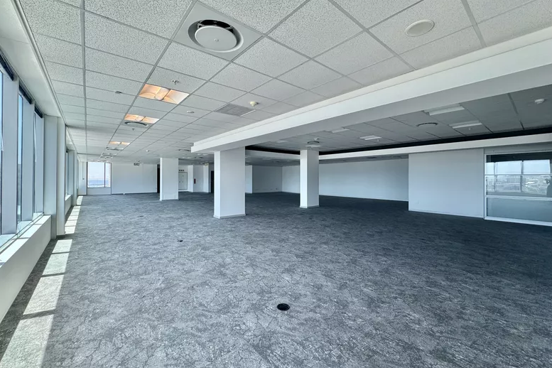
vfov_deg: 77.3
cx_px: 278
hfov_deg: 100.4
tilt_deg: -0.1
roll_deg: -0.5
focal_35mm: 15
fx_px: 230
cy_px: 178
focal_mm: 2.22
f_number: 2.2
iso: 40
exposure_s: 1/134
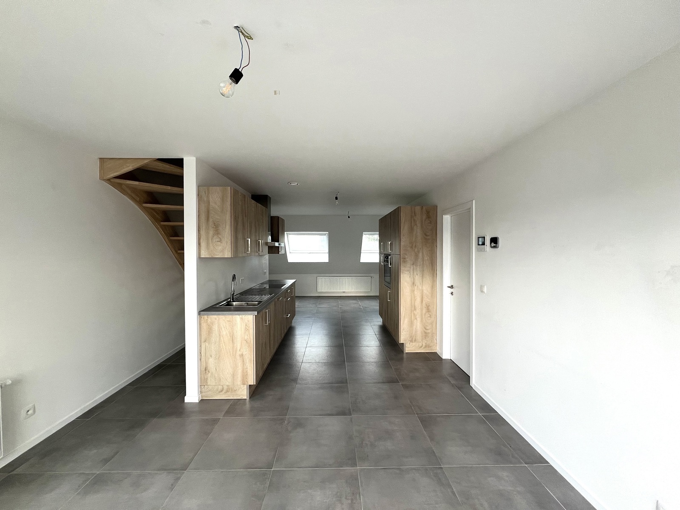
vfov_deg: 89.9
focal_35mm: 13
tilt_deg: -2.1
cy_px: 255
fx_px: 255
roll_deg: +0.3
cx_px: 340
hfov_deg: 106.2
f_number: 1.8
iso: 64
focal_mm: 1.57
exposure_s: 1/99
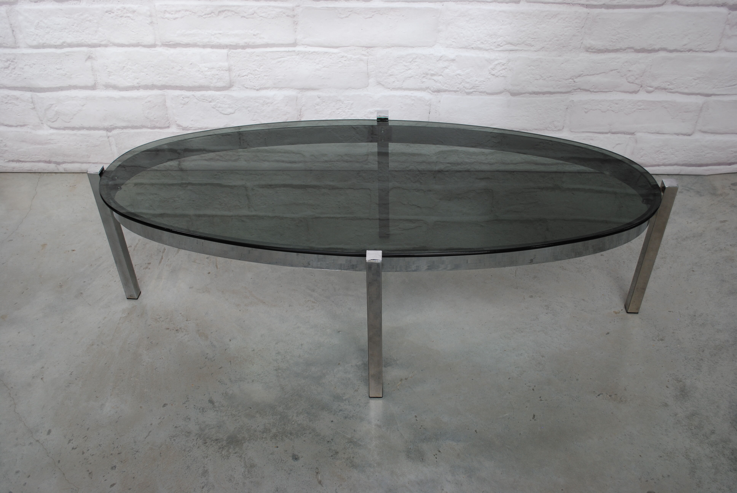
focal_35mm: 33
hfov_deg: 57.2
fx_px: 676
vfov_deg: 40.1
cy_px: 246
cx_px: 368
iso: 100
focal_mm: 22
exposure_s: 1/125
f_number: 5.6
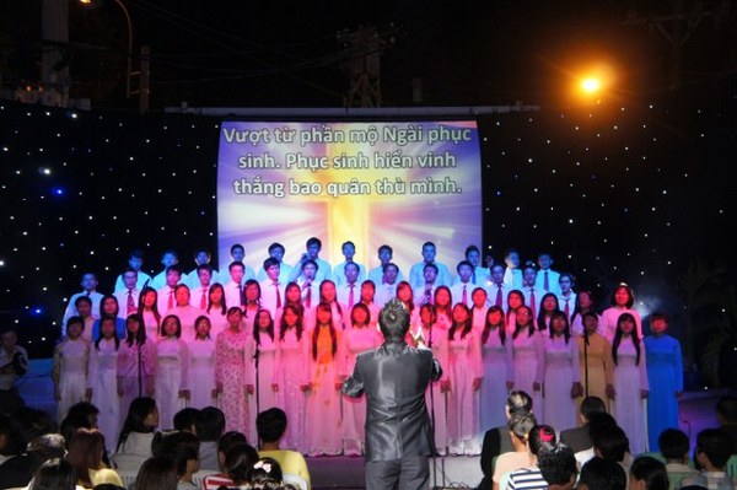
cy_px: 245
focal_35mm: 58
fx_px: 1197
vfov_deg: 23.1
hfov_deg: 34.2
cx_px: 368
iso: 800
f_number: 4.5
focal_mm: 39
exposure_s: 1/60
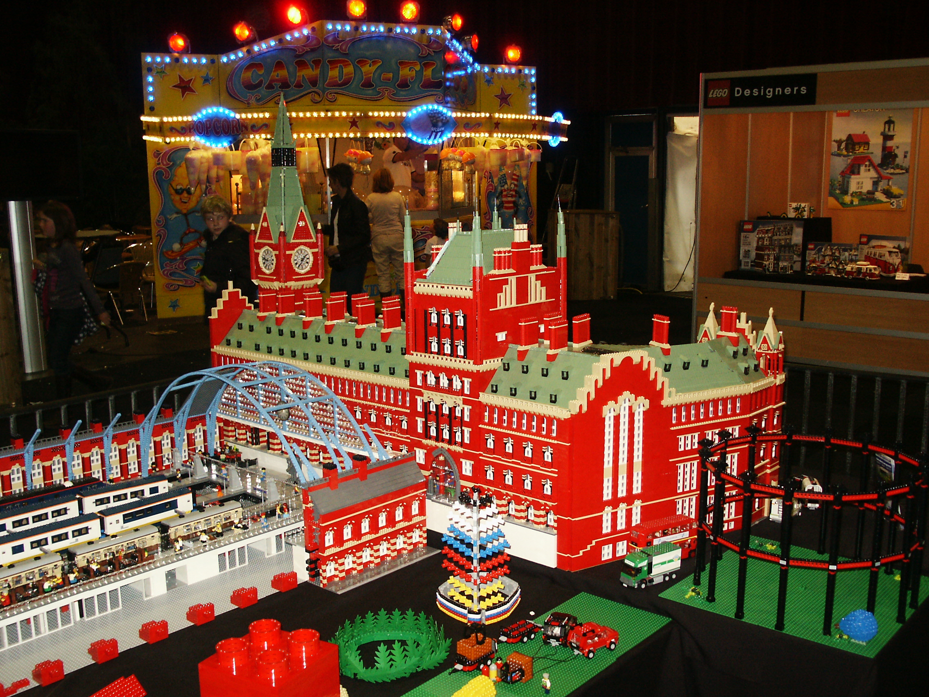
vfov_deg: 40.7
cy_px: 348
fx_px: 939
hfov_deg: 52.6
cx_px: 464
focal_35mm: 35
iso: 200
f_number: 3
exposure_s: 1/45
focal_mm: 7.41
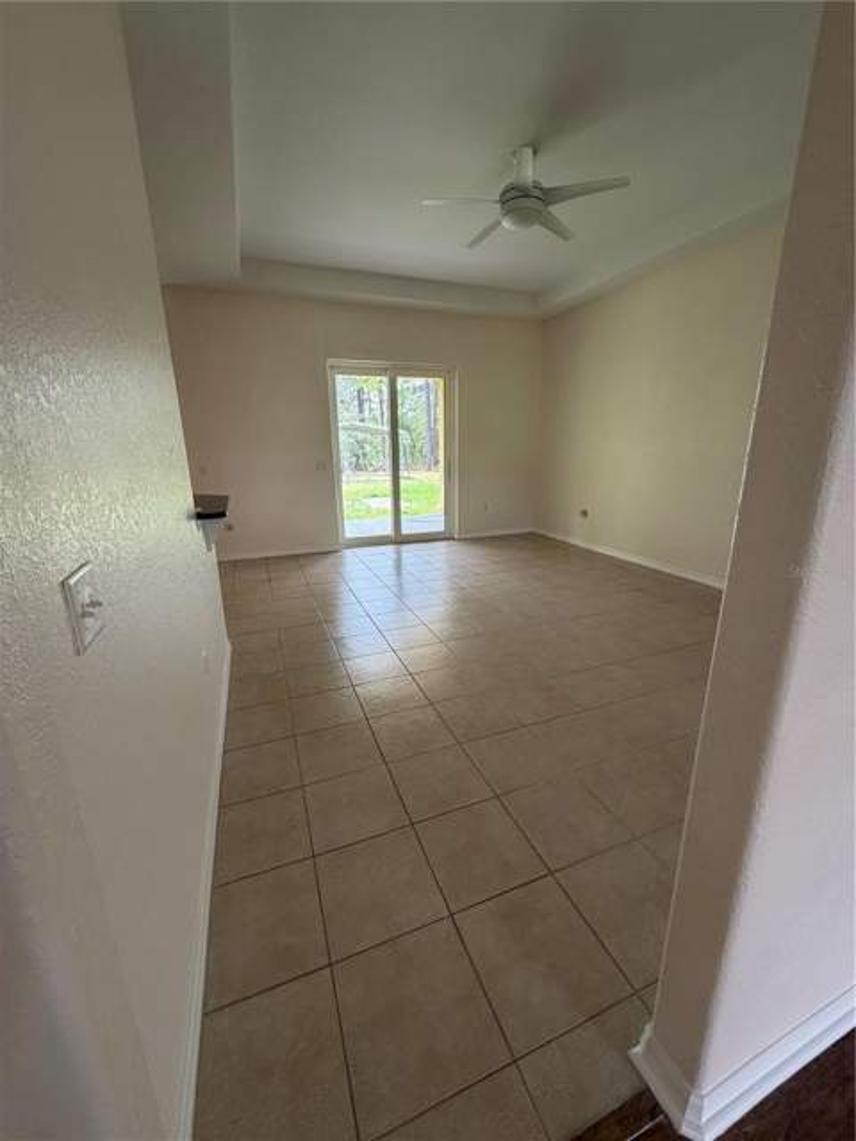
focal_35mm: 14
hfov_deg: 85.7
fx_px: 462
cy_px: 570
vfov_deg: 102.1
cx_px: 428
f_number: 2.2
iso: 160
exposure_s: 1/121
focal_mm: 2.22
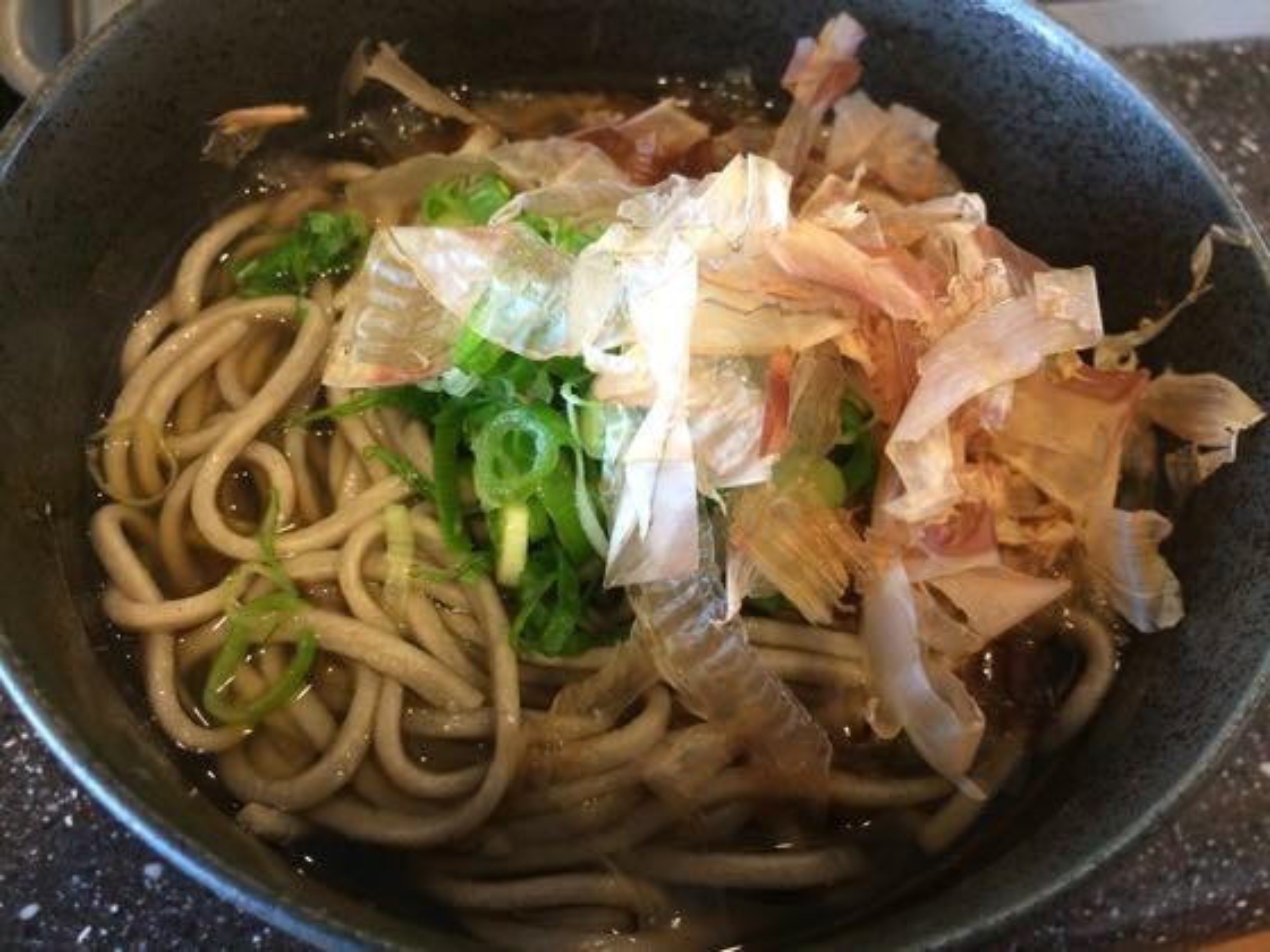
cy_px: 476
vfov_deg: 48.2
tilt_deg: -59.3
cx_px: 635
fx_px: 1064
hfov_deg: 61.7
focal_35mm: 29
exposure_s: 1/30
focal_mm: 4.15
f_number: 2.2
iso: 160
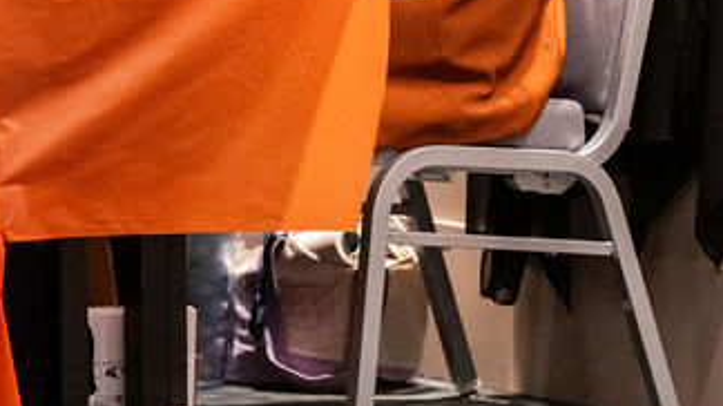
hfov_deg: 4.6
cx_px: -374
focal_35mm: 470
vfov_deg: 2.6
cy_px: -228
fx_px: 9007
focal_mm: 120
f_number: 2.8
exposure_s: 1/125
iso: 2000
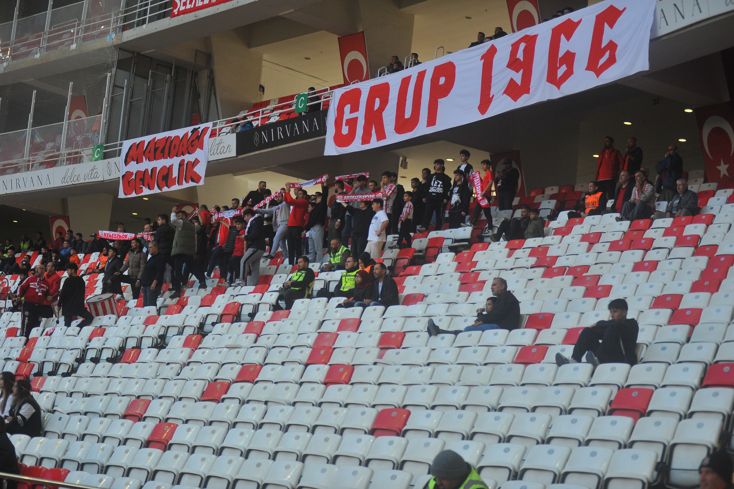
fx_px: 1426
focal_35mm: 70
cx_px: 367
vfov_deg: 19.4
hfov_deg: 28.9
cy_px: 244
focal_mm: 70
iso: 1600
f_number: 5
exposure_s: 1/8000
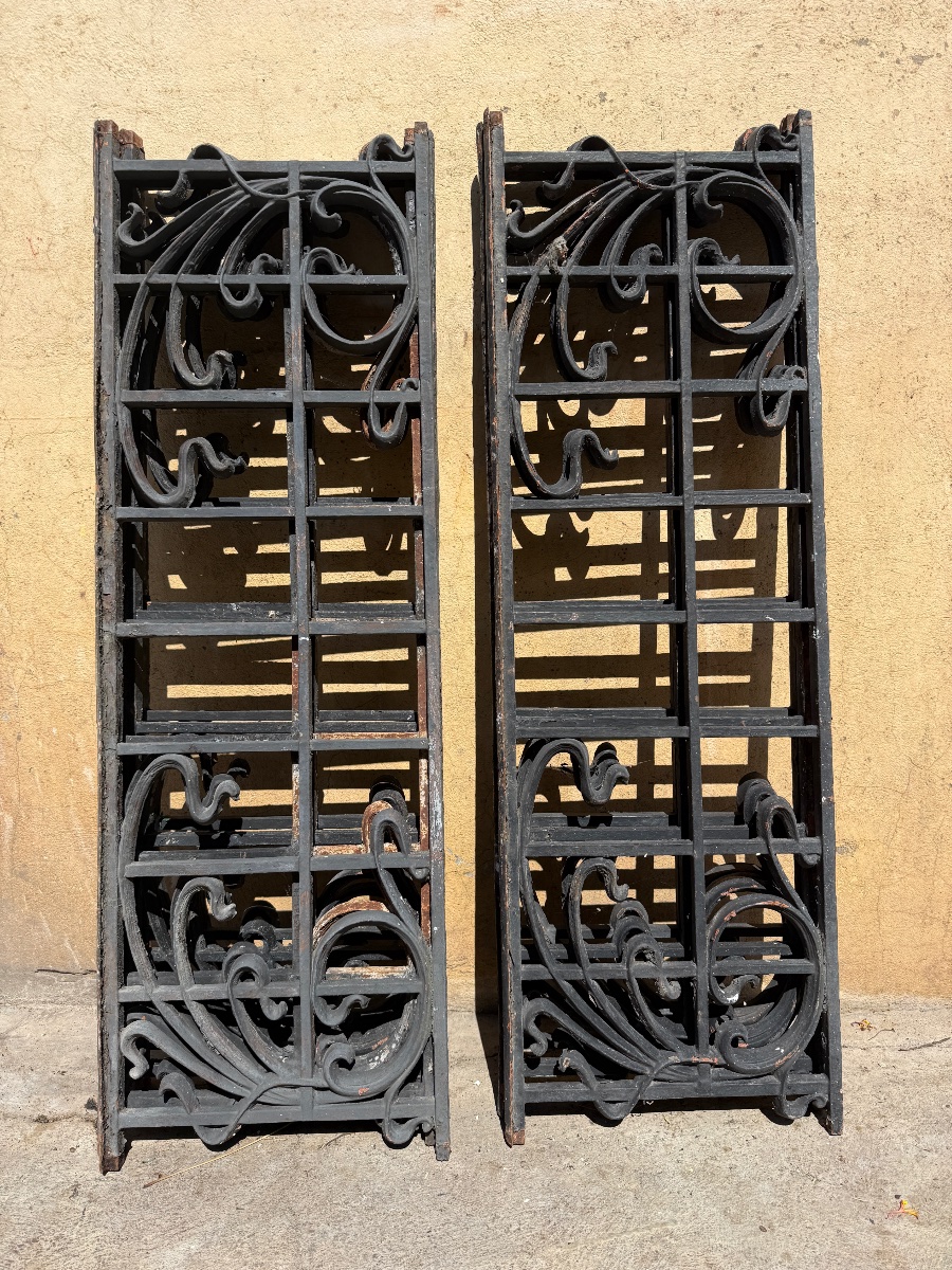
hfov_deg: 56.8
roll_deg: +2.1
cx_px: 476
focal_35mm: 24
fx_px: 880
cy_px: 635
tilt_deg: -6.7
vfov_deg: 71.6
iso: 80
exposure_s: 1/4975
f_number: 1.78
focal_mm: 6.76
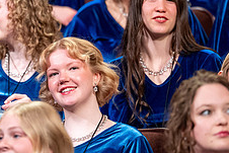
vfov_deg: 2.7
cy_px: 73
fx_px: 3265
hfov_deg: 4.0
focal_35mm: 513
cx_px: 4
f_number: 3.2
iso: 2500
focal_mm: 200
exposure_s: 1/500
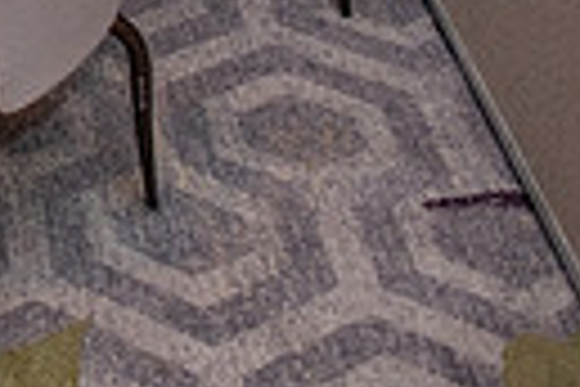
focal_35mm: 108
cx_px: -504
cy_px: -380
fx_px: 1740
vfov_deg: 11.5
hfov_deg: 15.8
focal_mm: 24
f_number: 3.2
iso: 500
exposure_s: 1/125
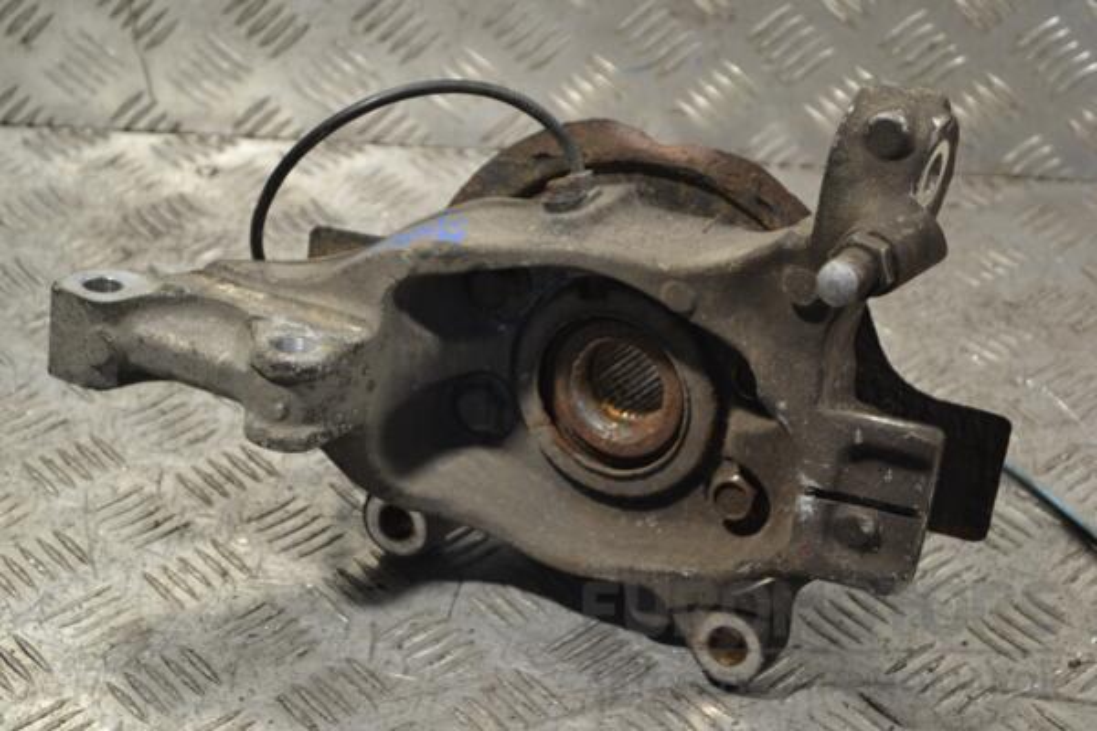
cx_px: 548
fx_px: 2514
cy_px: 366
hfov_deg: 24.6
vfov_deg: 16.6
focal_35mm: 82
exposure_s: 1/30
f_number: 5.6
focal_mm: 55
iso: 320
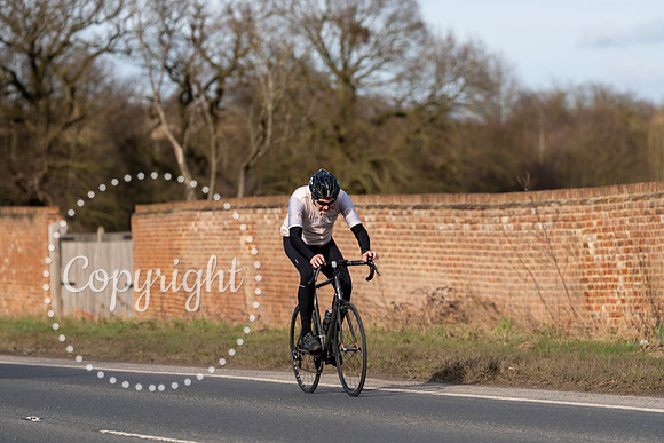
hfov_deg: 10.3
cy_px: 222
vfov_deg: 6.9
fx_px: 3690
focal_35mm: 200
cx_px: 332
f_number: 4
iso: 100
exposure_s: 1/800
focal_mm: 200
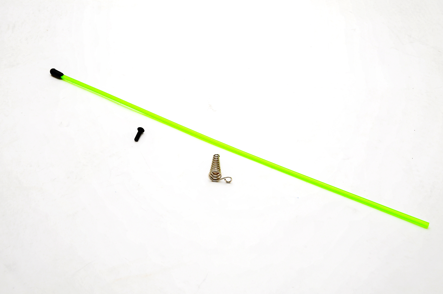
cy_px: 147
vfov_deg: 25.0
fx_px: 664
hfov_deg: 36.9
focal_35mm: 54
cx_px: 222
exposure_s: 1/60
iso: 400
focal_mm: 36
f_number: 20
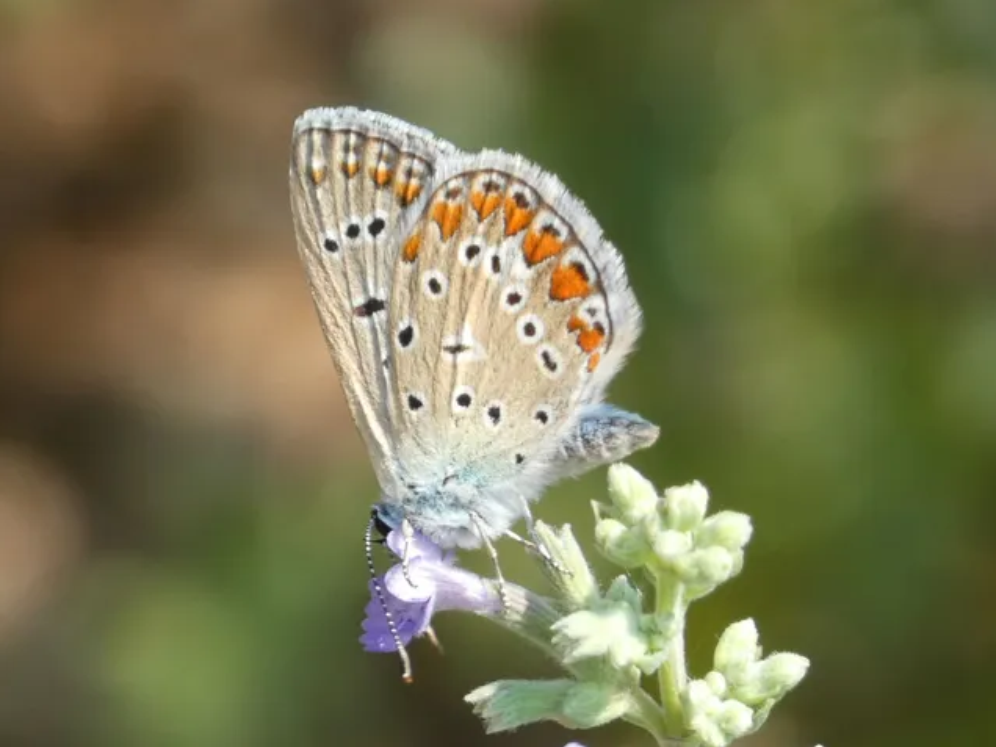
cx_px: 500
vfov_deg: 3.0
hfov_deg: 3.9
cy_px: 373
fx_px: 14473
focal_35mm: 503
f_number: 5.6
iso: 100
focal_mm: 89.5
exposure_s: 1/100
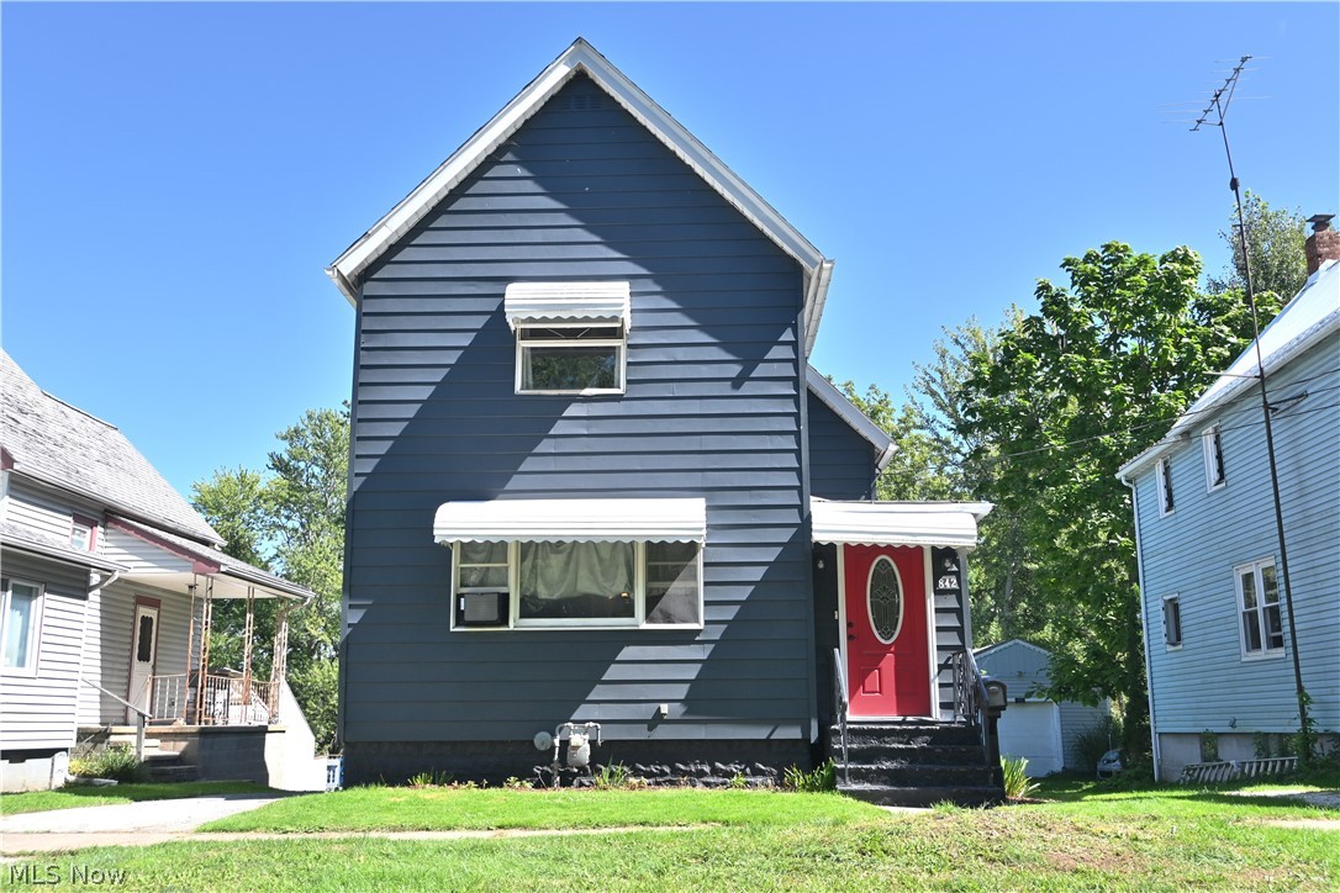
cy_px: 446
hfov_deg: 57.2
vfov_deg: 40.0
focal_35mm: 33
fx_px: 1228
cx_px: 670
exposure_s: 1/250
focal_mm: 22
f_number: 5.6
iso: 100
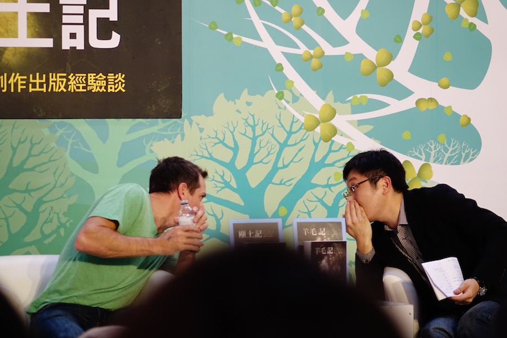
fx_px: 2816
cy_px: 169
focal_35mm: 200
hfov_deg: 10.3
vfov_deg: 6.9
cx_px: 254
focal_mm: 73.19
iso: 800
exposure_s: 1/100
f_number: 2.8
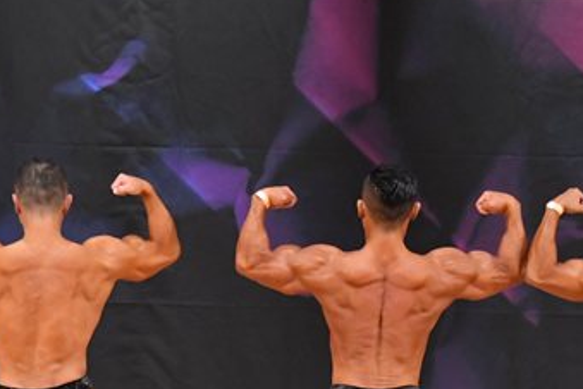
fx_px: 6769
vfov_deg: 3.3
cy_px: 310
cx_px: 348
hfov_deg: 4.9
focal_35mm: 418
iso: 5600
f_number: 5.6
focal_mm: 122
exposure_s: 1/400
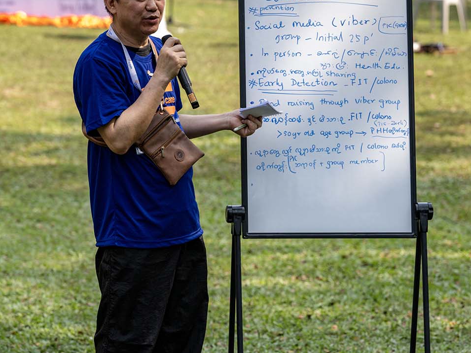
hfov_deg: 11.4
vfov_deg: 8.5
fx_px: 2367
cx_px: 236
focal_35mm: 174
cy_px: 203
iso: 450
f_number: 4.5
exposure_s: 1/800
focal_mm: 120
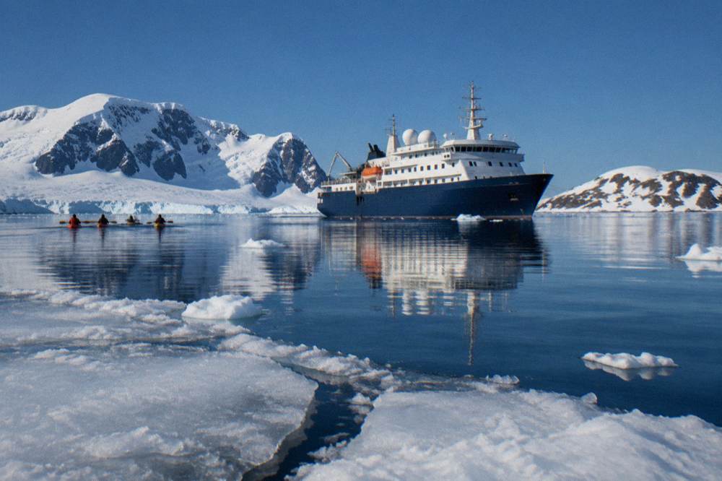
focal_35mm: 35
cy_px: 240
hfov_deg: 54.5
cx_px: 361
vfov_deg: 37.8
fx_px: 702
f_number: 5
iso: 6400
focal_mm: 35
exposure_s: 1/60
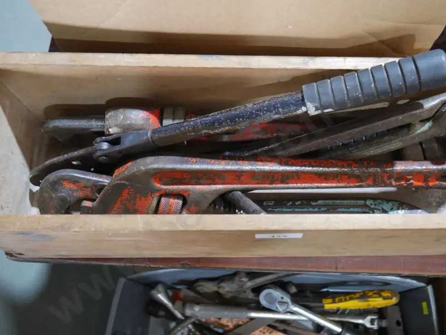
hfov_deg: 52.1
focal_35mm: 35
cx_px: 276
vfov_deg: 40.7
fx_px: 451
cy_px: 151
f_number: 3.5
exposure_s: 1/60
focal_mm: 14
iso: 800
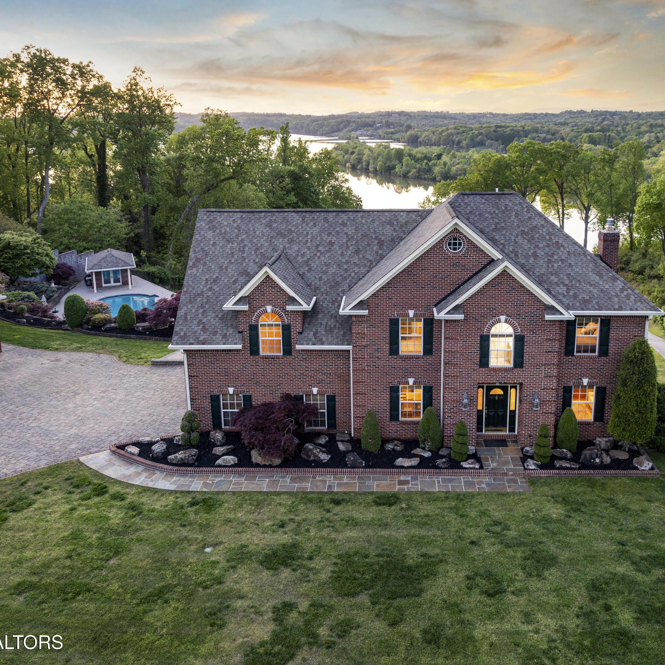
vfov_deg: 55.6
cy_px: 333
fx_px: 630
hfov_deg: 55.4
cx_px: 376
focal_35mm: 29
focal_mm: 12.29
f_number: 2.8
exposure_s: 1/15
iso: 270
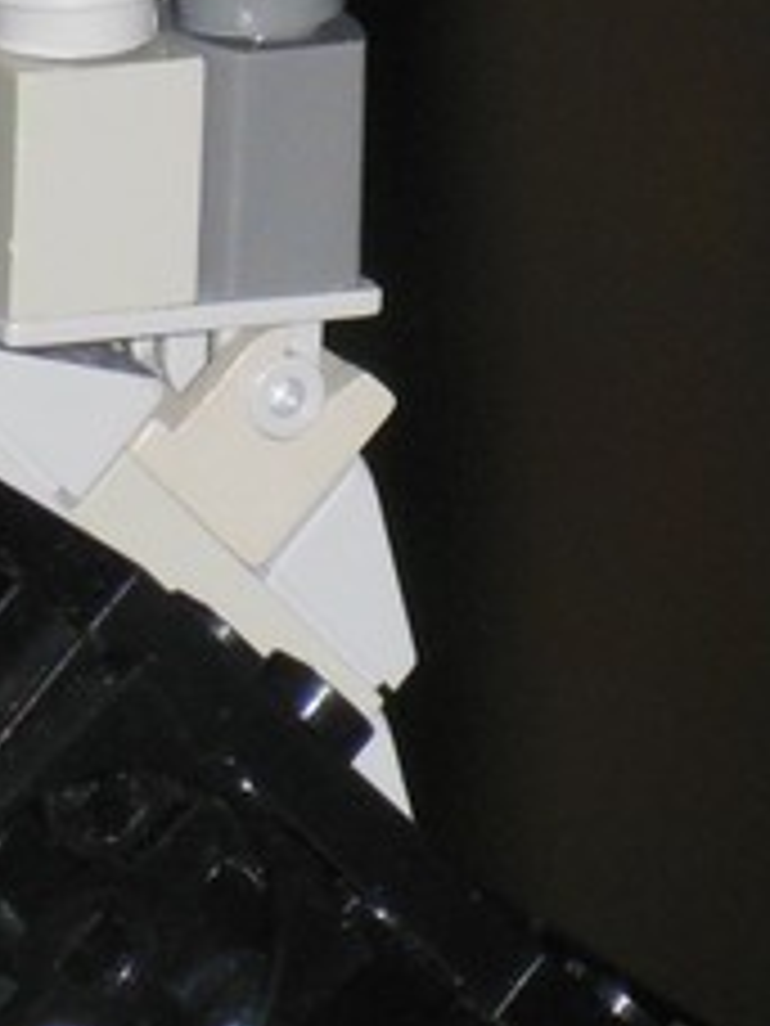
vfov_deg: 2.3
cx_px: 108
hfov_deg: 1.7
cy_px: -702
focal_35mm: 879
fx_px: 26070
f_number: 5.8
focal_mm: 45
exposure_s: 1/60
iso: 400
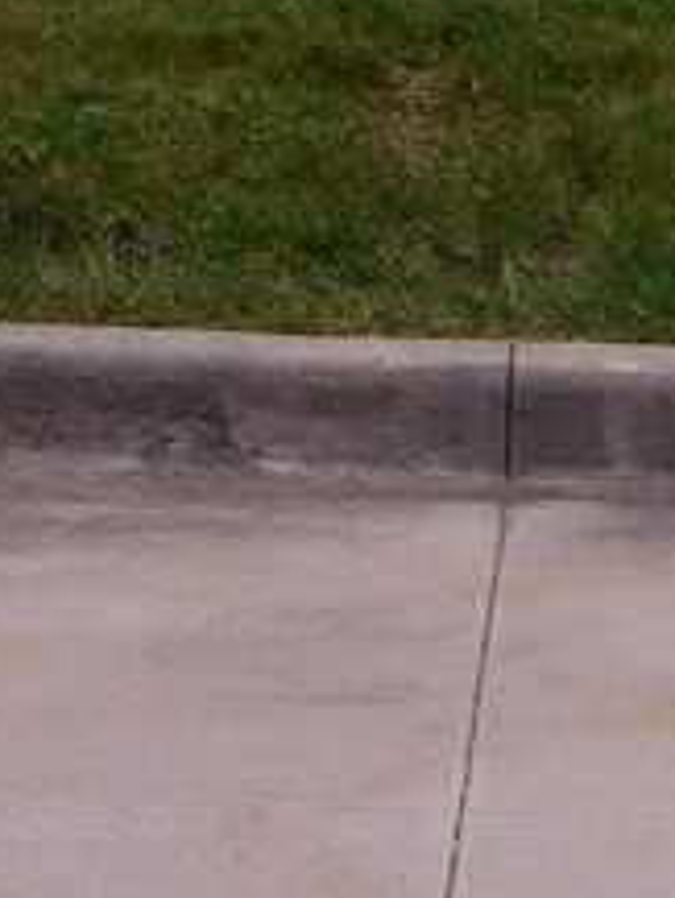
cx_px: 1234
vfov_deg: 6.4
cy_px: 675
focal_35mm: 311
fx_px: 8078
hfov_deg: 4.7
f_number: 4.2
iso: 125
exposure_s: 1/1250
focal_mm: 11.7
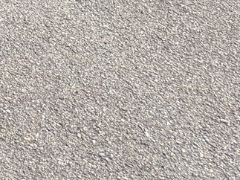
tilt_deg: -12.7
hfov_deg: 9.8
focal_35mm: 150
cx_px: -497
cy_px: -349
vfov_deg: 8.4
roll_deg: -2.1
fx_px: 1040
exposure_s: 1/2053
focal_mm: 6.76
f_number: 1.78
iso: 100
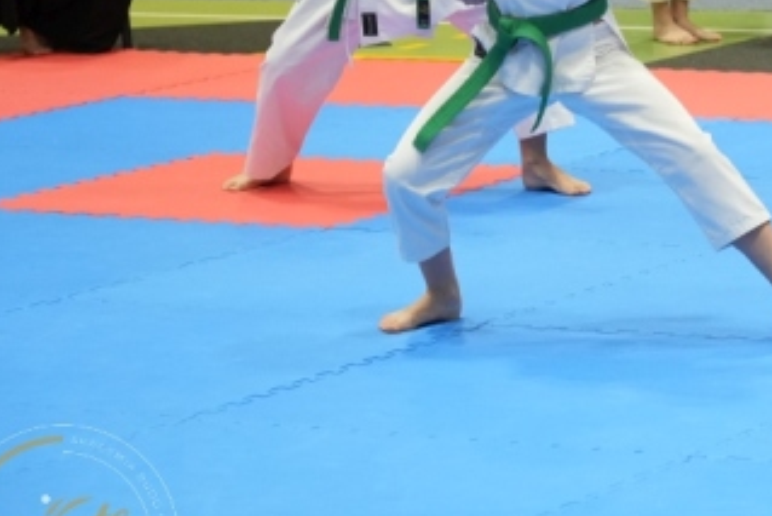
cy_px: 16
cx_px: 910
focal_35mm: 193
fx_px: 4140
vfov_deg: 7.1
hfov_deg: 10.5
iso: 4000
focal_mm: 77
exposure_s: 1/250
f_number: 4.5
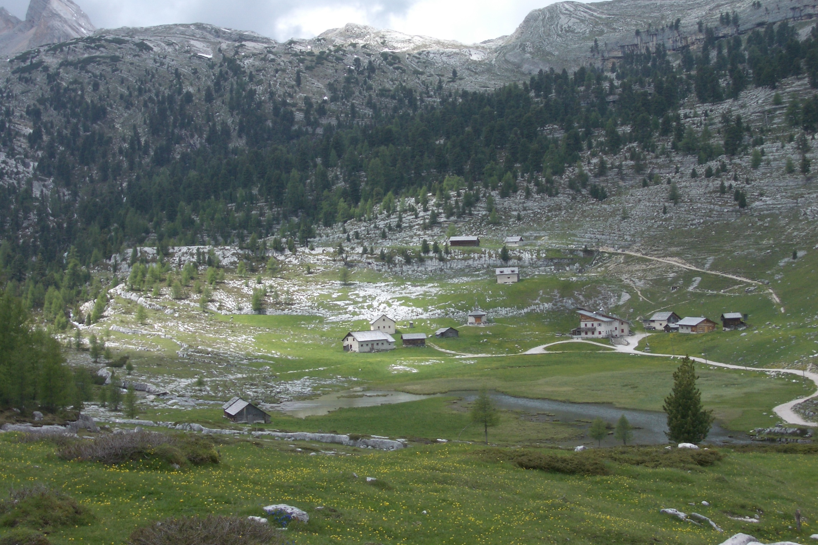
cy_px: 255
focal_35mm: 65
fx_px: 1477
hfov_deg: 31.0
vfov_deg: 20.9
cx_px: 406
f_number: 5.6
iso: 50
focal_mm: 10.2
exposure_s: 1/250
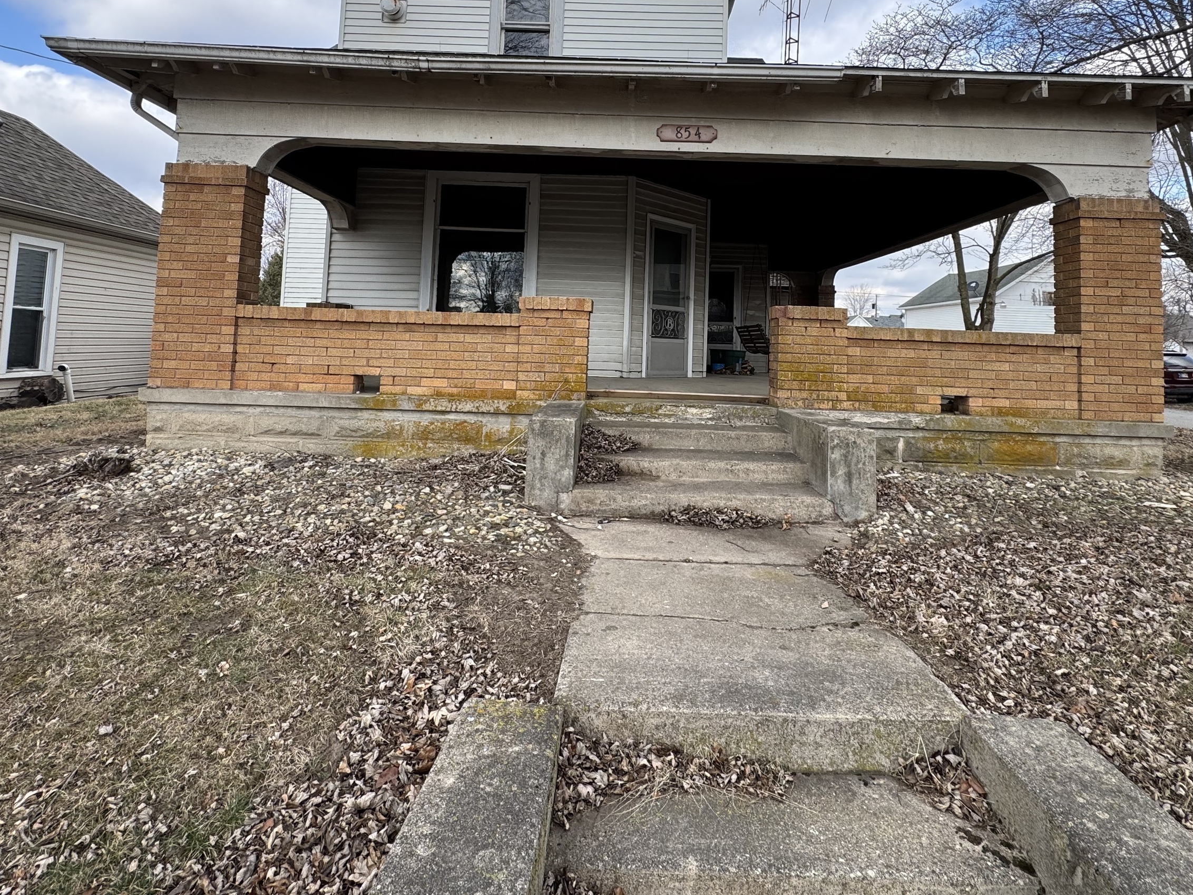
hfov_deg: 84.6
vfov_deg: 66.9
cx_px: 615
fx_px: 655
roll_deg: -2.5
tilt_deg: +4.9
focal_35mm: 19
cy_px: 300
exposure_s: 1/321
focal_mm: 2.22
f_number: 2.2
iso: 40
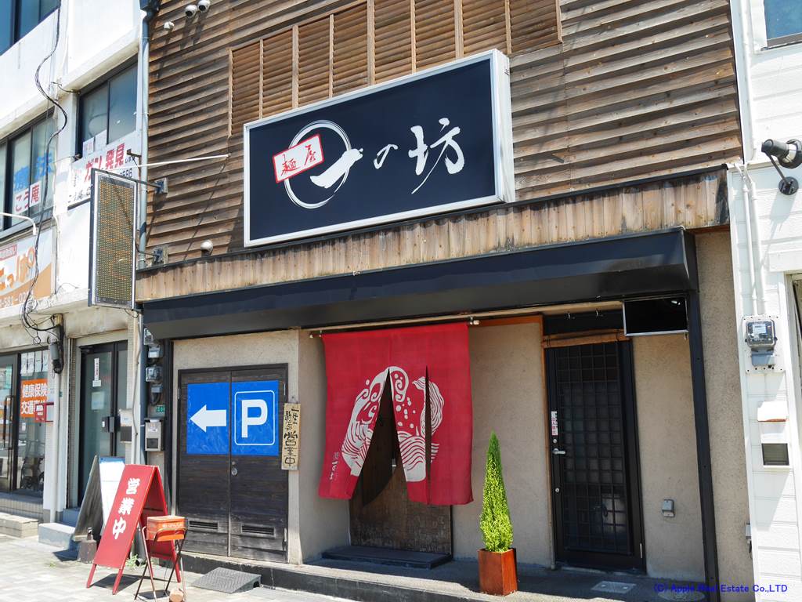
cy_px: 301
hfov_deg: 54.0
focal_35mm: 34
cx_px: 401
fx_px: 788
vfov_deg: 41.8
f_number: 6.3
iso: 200
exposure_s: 1/250
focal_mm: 17
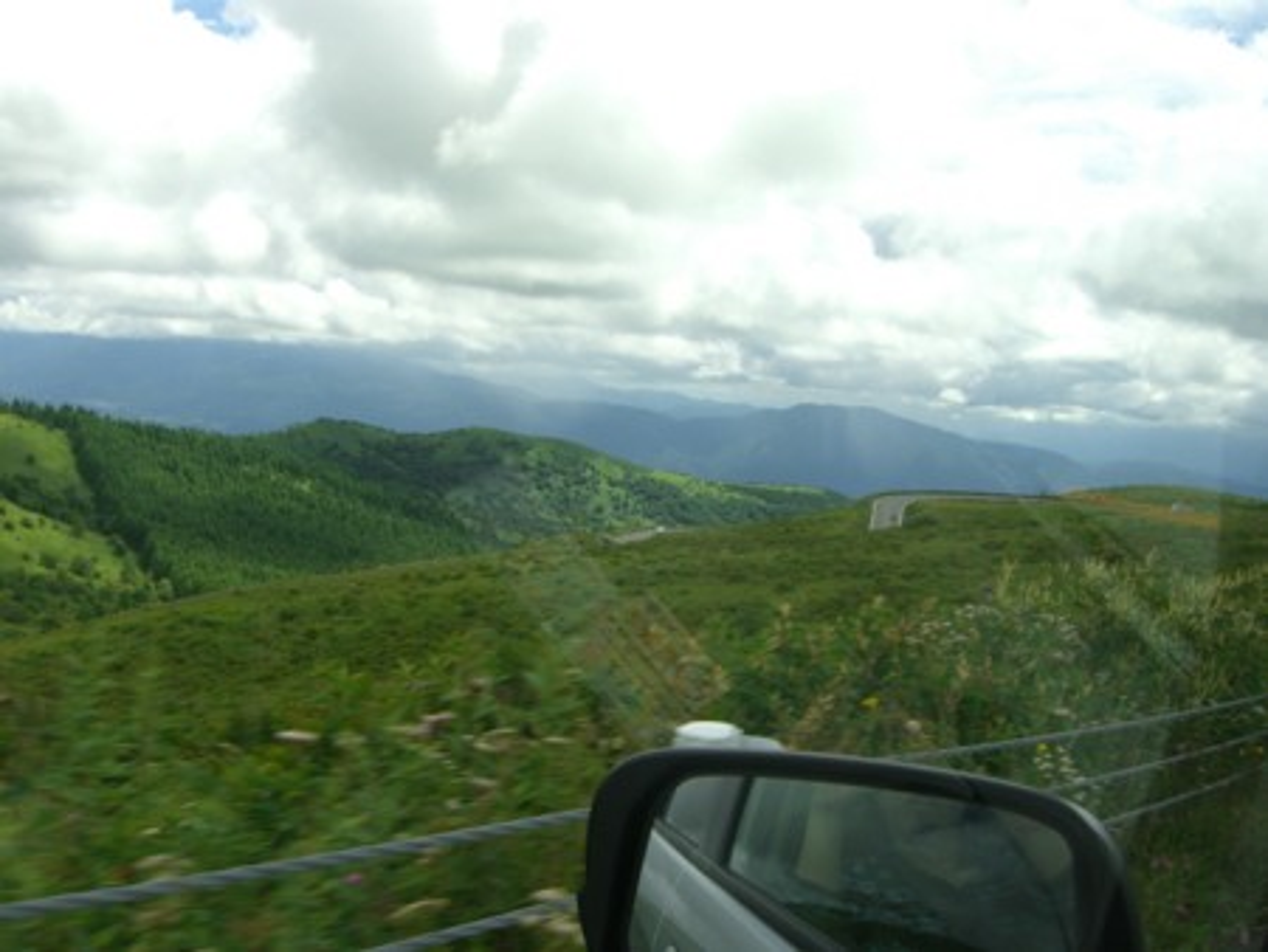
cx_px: 634
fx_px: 1393
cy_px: 476
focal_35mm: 38
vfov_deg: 37.8
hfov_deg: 49.0
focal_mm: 7.9
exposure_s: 1/640
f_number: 4
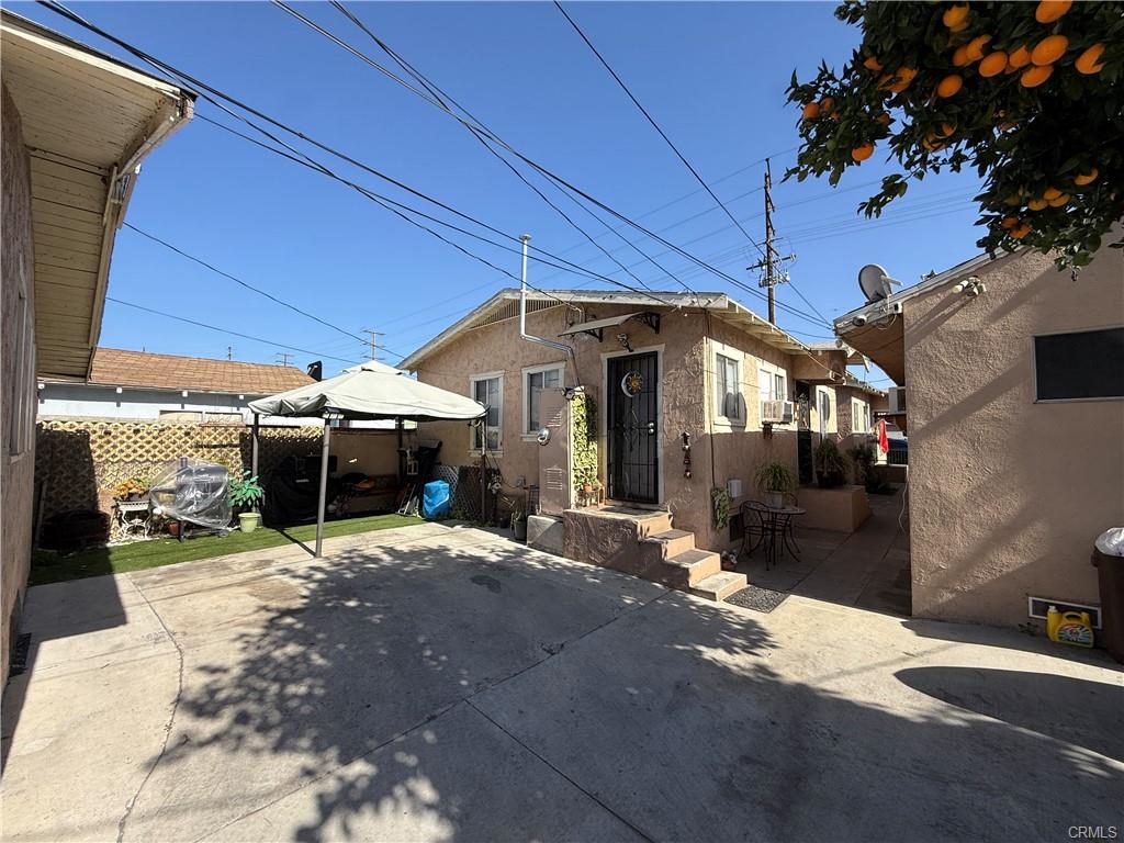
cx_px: 562
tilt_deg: +2.9
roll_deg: +0.0
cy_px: 422
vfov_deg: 85.7
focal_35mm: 14
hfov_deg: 102.1
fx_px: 455
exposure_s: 1/1431
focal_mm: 2.22
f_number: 2.2
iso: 50
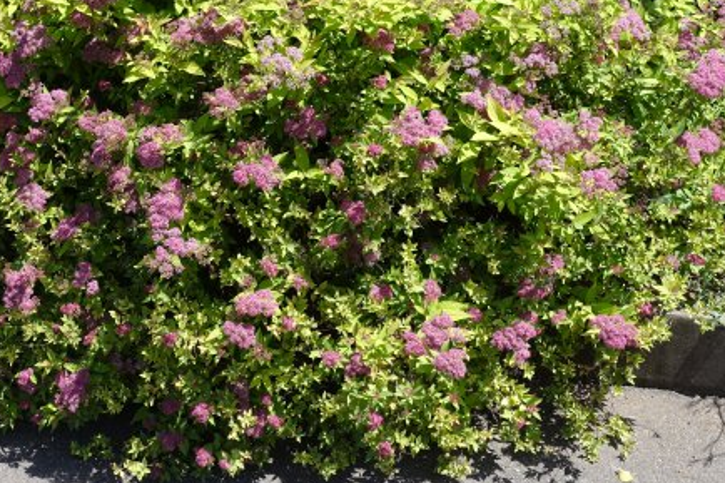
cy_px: 167
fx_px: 966
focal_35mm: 48
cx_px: 281
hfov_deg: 40.9
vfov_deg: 27.9
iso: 125
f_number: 5.6
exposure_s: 1/250
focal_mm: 12.48
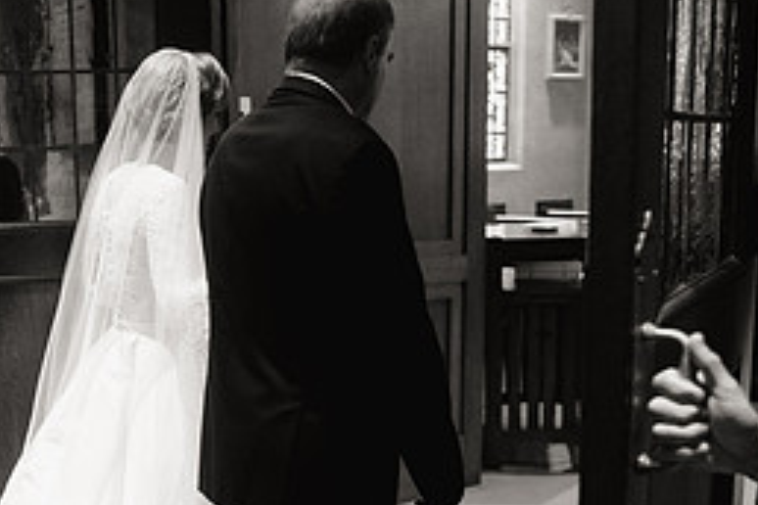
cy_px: 360
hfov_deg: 35.8
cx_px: 165
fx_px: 1137
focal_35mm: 54
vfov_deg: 24.9
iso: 5000
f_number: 2.8
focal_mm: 24
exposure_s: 1/125
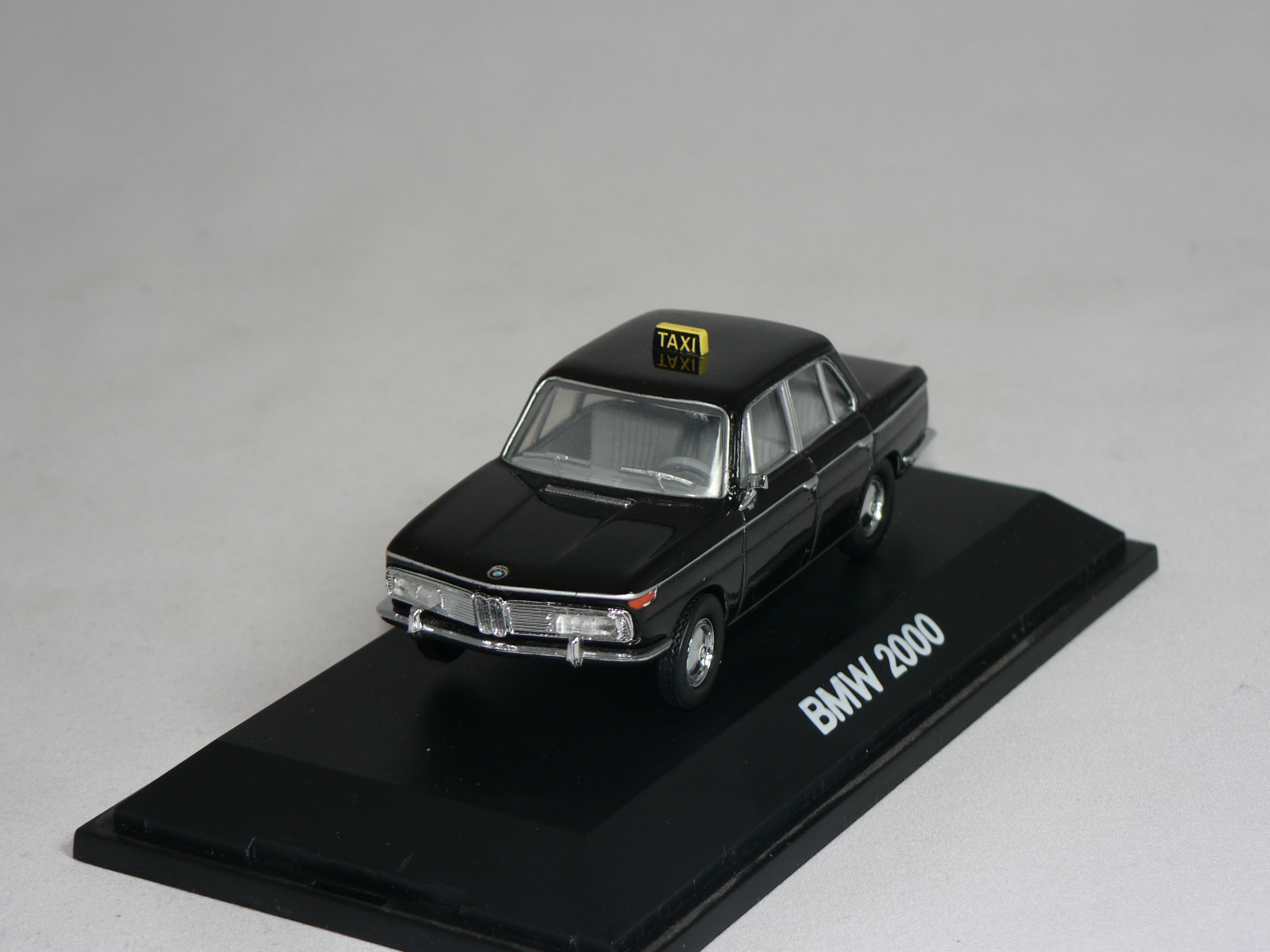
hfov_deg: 18.9
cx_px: 635
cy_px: 476
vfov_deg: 14.2
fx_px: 3816
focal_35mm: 104
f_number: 3.2
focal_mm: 17.3
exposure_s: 1/60
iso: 80
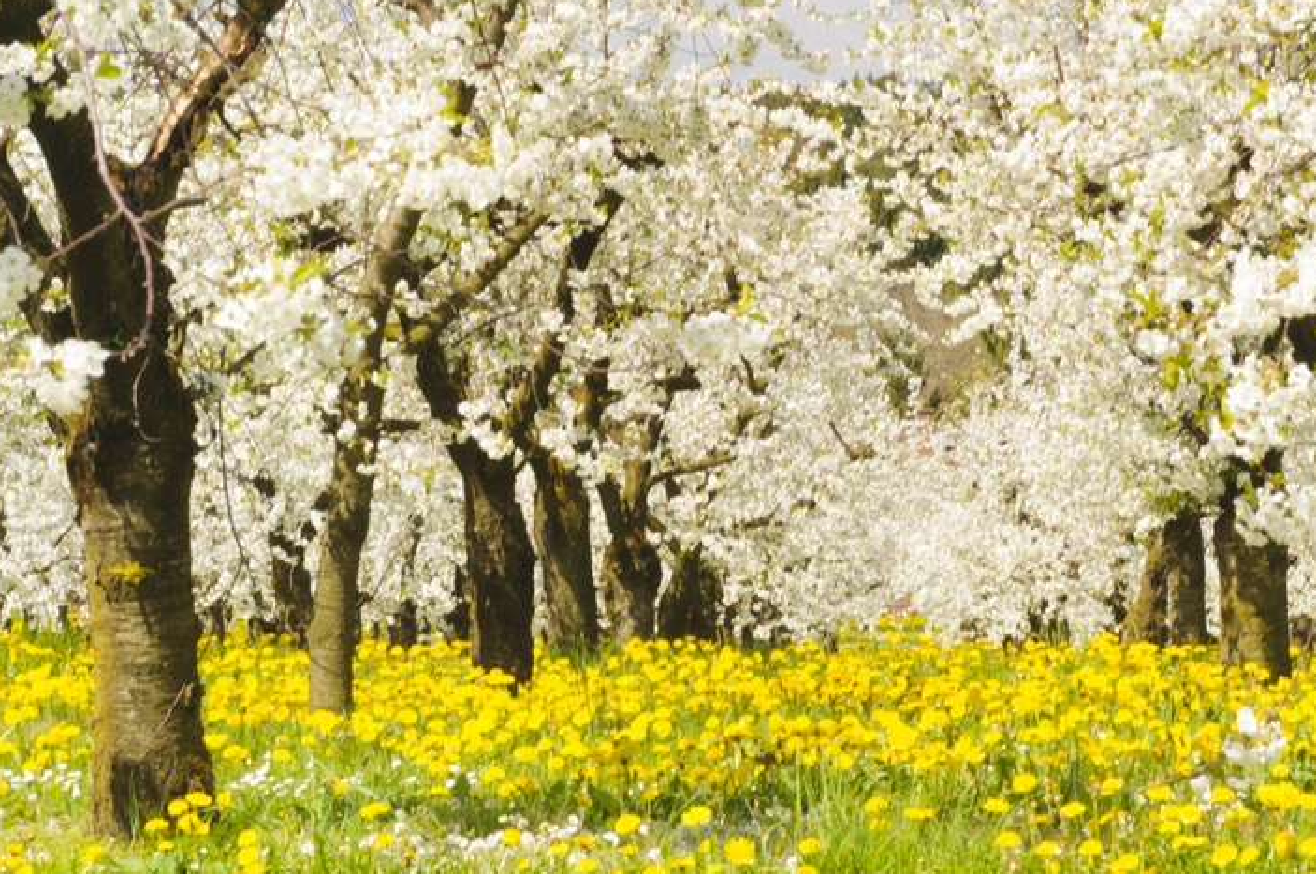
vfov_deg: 8.9
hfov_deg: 13.4
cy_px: 197
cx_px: 880
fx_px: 5586
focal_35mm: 153
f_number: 13
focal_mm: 56
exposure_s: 1/100
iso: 400
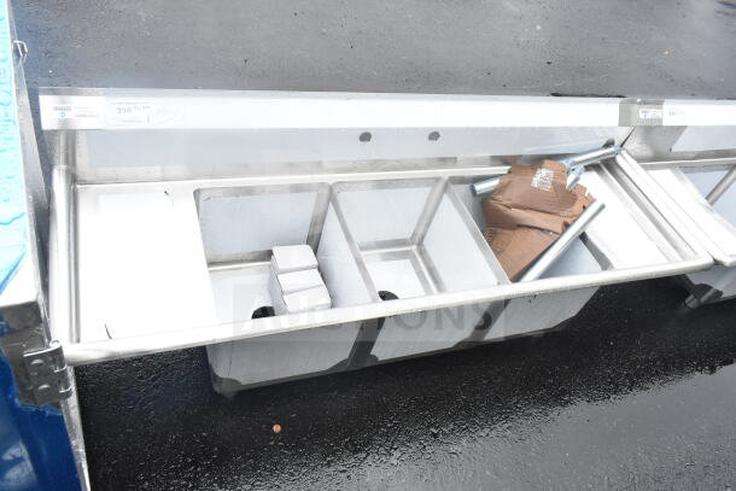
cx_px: 368
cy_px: 246
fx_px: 552
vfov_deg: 48.0
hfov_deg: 67.4
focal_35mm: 27
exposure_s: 1/400
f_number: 10
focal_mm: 18
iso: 1600
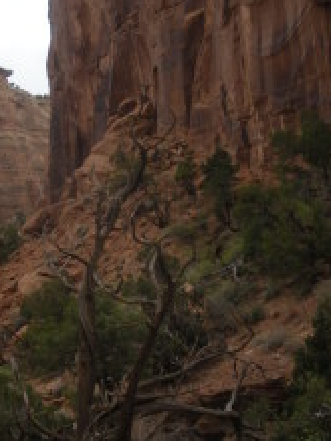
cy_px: 161
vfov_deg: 25.9
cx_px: 48
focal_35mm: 75
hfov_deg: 19.3
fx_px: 957
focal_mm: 6.3
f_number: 3.5
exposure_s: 1/470
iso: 64
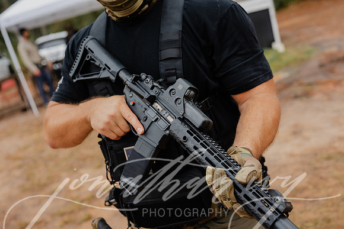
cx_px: 172
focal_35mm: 50
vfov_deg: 27.0
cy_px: 114
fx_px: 478
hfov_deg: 39.6
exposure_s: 1/320
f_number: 4
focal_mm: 50
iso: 800
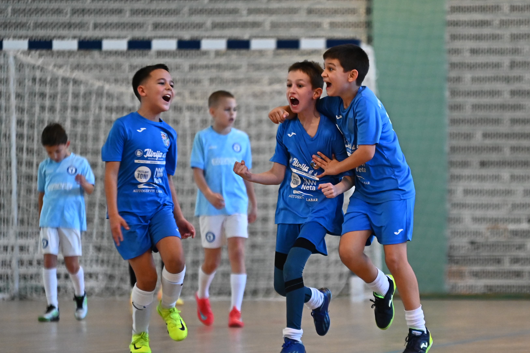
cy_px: 179
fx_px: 5462
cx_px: 341
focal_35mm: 371
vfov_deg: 3.7
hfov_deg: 5.6
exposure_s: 1/800
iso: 3200
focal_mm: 200
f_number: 2.8
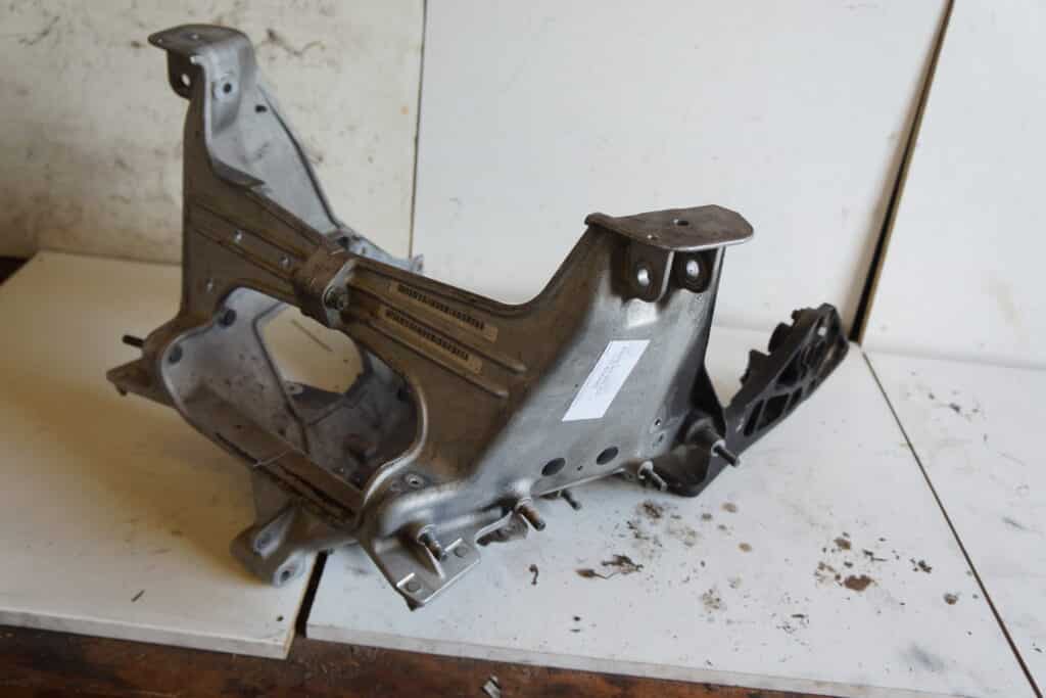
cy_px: 349
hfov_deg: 59.5
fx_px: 915
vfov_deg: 41.7
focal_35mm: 32
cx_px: 523
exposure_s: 1/60
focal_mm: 21
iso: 250
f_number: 4
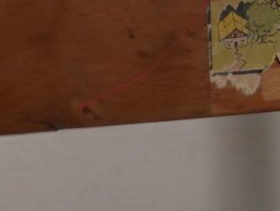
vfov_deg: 8.2
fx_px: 1450
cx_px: 180
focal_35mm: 179
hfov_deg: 11.0
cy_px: -97
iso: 200
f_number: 2.5
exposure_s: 1/200
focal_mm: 20
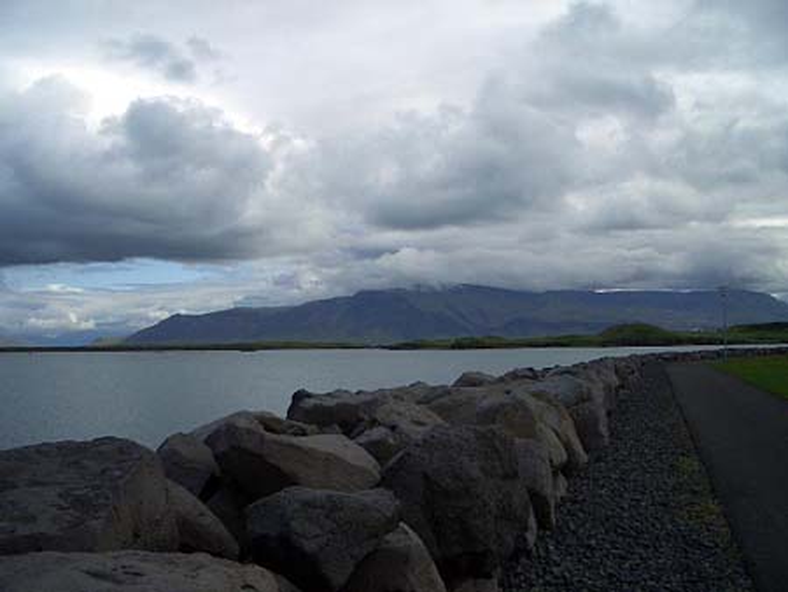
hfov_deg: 52.6
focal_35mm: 35
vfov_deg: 40.7
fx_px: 797
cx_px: 394
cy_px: 296
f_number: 4.3
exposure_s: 1/1000
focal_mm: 5.8
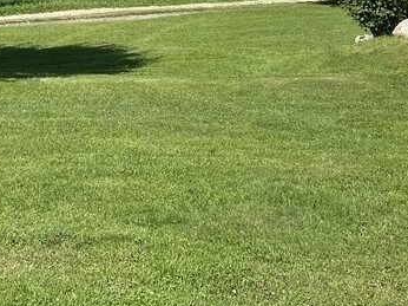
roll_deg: -1.2
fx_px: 907
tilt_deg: -4.4
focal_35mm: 77
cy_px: -116
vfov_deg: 17.6
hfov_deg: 25.0
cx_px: 96
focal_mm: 5.7
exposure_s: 1/4444
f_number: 1.5
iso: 50
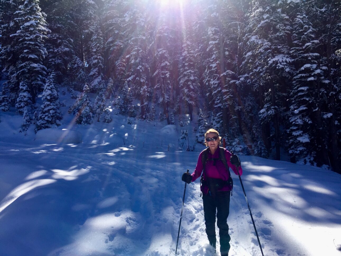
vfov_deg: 48.2
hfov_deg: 61.7
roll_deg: +0.2
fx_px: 286
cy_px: 128
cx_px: 170
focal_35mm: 29
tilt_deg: +5.5
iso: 32
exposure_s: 1/1883
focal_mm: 4.15
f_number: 2.2
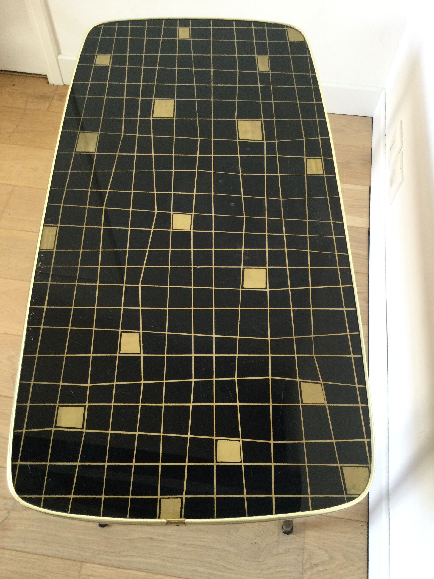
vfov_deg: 58.4
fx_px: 518
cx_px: 217
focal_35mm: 31
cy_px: 290
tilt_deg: -61.0
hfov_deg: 45.4
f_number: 2.4
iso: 125
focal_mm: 3.3
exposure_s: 1/33
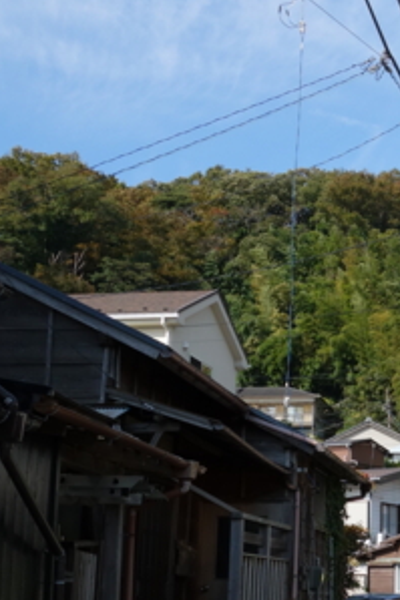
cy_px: 355
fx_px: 1251
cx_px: 497
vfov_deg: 27.0
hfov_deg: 17.2
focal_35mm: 75
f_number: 5.6
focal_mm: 10.4
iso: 125
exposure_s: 1/500
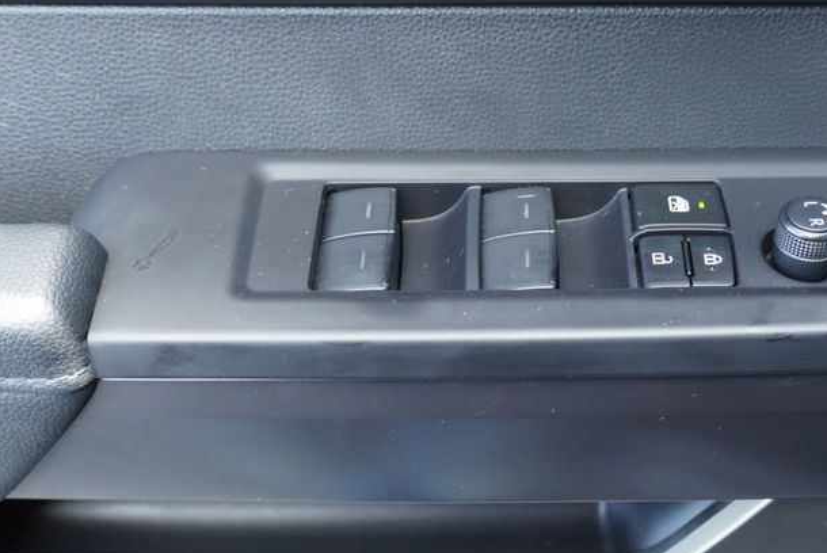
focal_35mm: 53
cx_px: 496
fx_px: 1215
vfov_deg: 25.6
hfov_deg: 37.4
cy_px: 286
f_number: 4
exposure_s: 1/60
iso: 320
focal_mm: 21
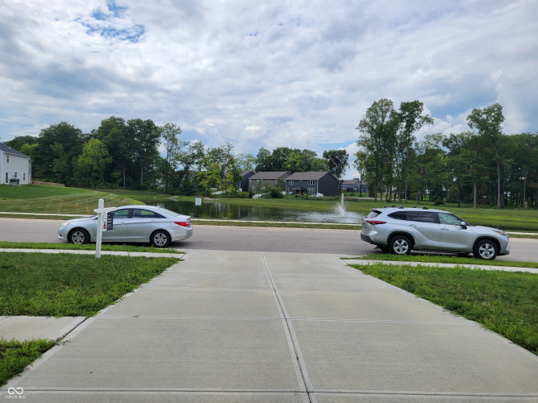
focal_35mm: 26
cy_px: 202
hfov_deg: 67.3
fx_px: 404
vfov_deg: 53.0
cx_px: 269
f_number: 1.8
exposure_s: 1/3168
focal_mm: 5.4
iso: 40
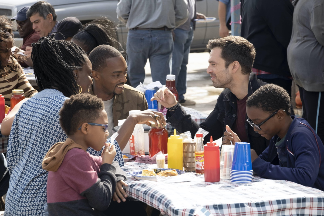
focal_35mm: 159
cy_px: 108
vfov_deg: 8.6
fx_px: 1431
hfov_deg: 12.9
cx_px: 162
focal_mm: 106
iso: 500
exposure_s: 1/400
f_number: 7.1
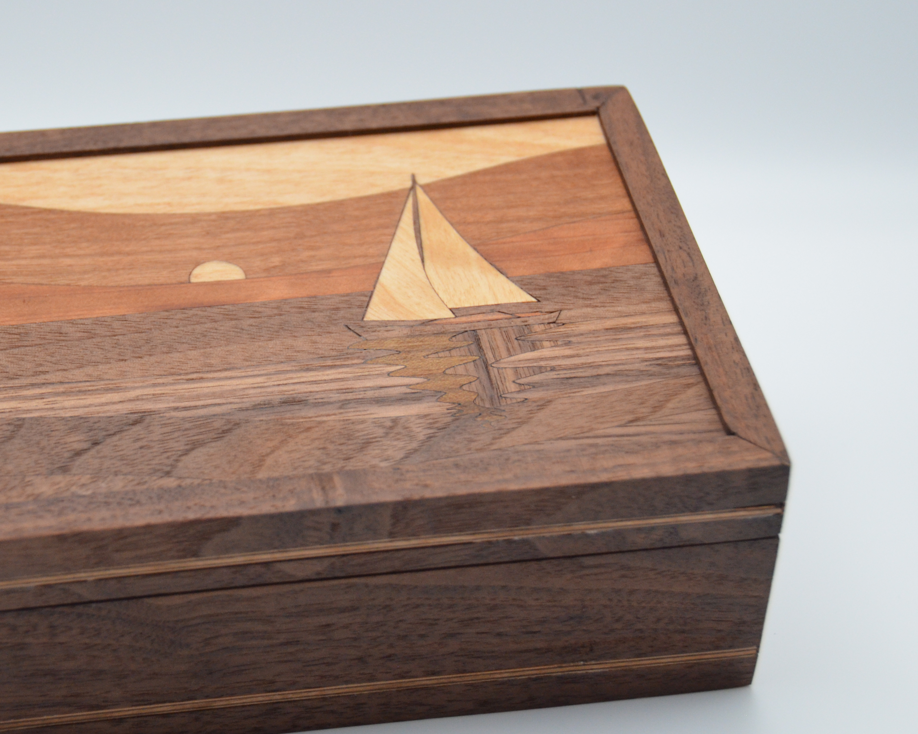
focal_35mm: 96
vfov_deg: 16.0
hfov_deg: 19.9
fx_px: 2608
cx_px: 283
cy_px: 378
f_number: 6.3
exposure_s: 1/160
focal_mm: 48
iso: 1600
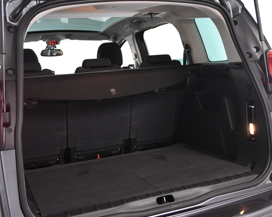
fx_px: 362
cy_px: 107
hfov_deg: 41.2
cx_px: 140
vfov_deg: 33.4
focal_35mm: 45
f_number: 3.5
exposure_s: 1/50
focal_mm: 26
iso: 1600
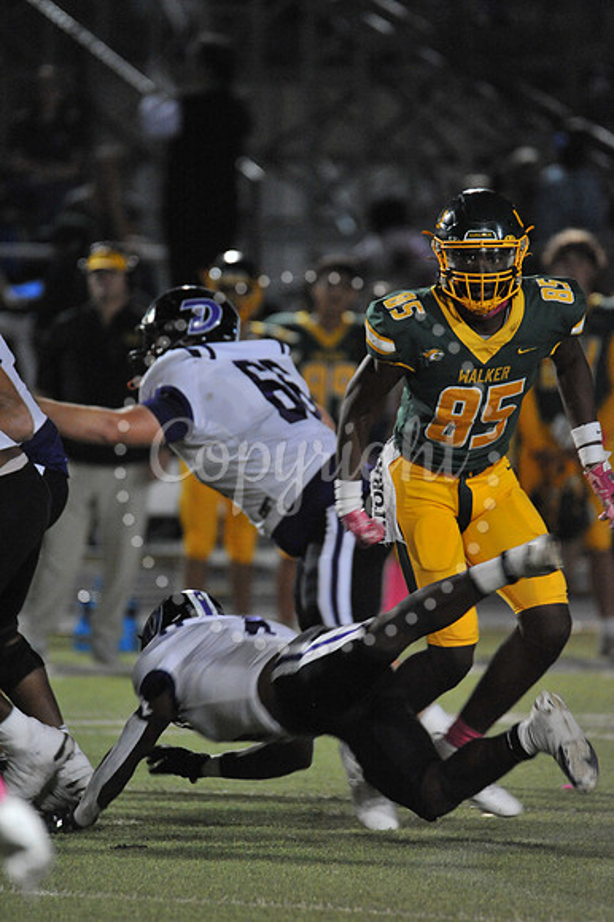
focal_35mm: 600
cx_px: 307
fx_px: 15367
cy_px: 461
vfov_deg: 3.4
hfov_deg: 2.3
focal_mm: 600
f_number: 6.3
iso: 6400
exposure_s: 1/200
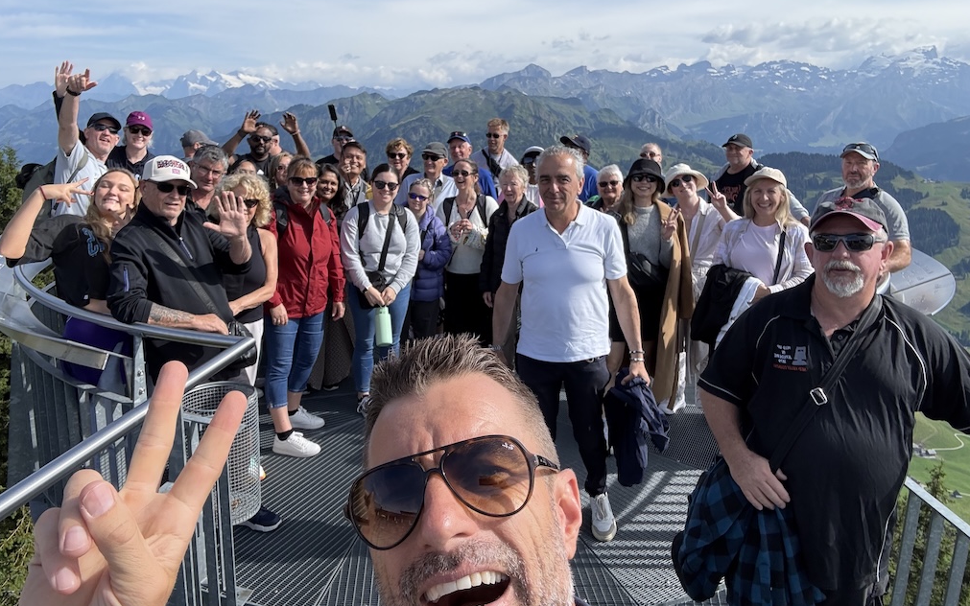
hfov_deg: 68.3
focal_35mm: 27
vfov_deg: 45.9
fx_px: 714
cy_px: 254
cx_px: 456
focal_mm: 2.69
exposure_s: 1/1000
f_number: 1.9
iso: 32
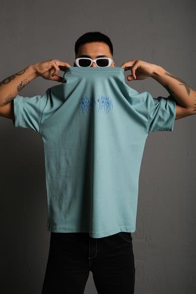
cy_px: 147
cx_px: 98
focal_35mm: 35
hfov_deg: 37.9
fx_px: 286
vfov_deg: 54.4
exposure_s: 1/160
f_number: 5
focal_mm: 23.3
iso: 160
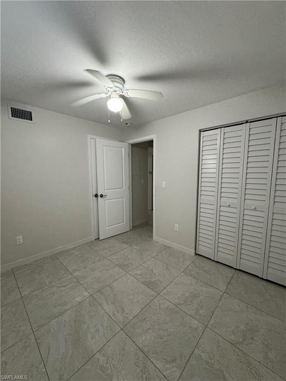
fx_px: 154
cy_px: 190
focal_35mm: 14
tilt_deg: -3.2
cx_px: 143
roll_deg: +0.7
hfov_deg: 85.7
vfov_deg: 102.1
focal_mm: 2.22
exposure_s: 1/60
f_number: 2.2
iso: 200
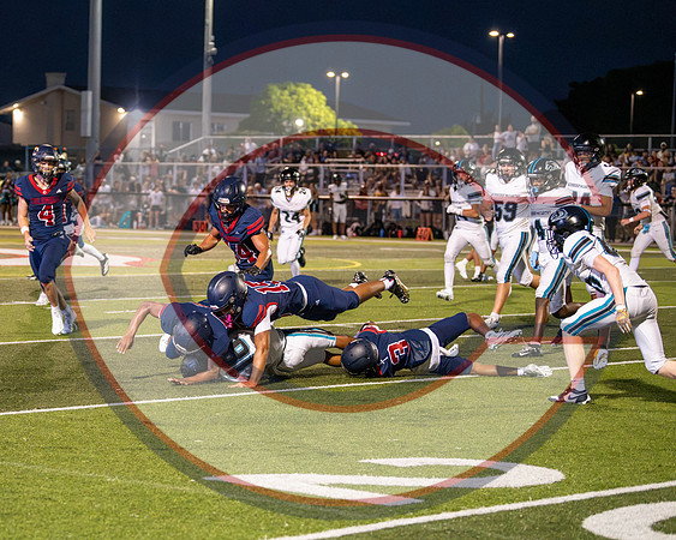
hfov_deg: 15.8
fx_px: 2423
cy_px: 339
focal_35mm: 121
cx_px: 156
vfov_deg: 12.7
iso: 10000
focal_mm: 82
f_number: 2.8
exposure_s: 1/1000
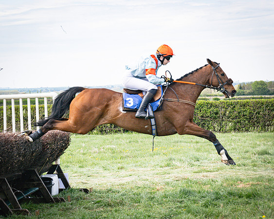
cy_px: 97
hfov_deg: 15.3
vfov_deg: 12.3
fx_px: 1019
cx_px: 203
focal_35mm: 126
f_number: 5
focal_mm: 70
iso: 400
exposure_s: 1/2500
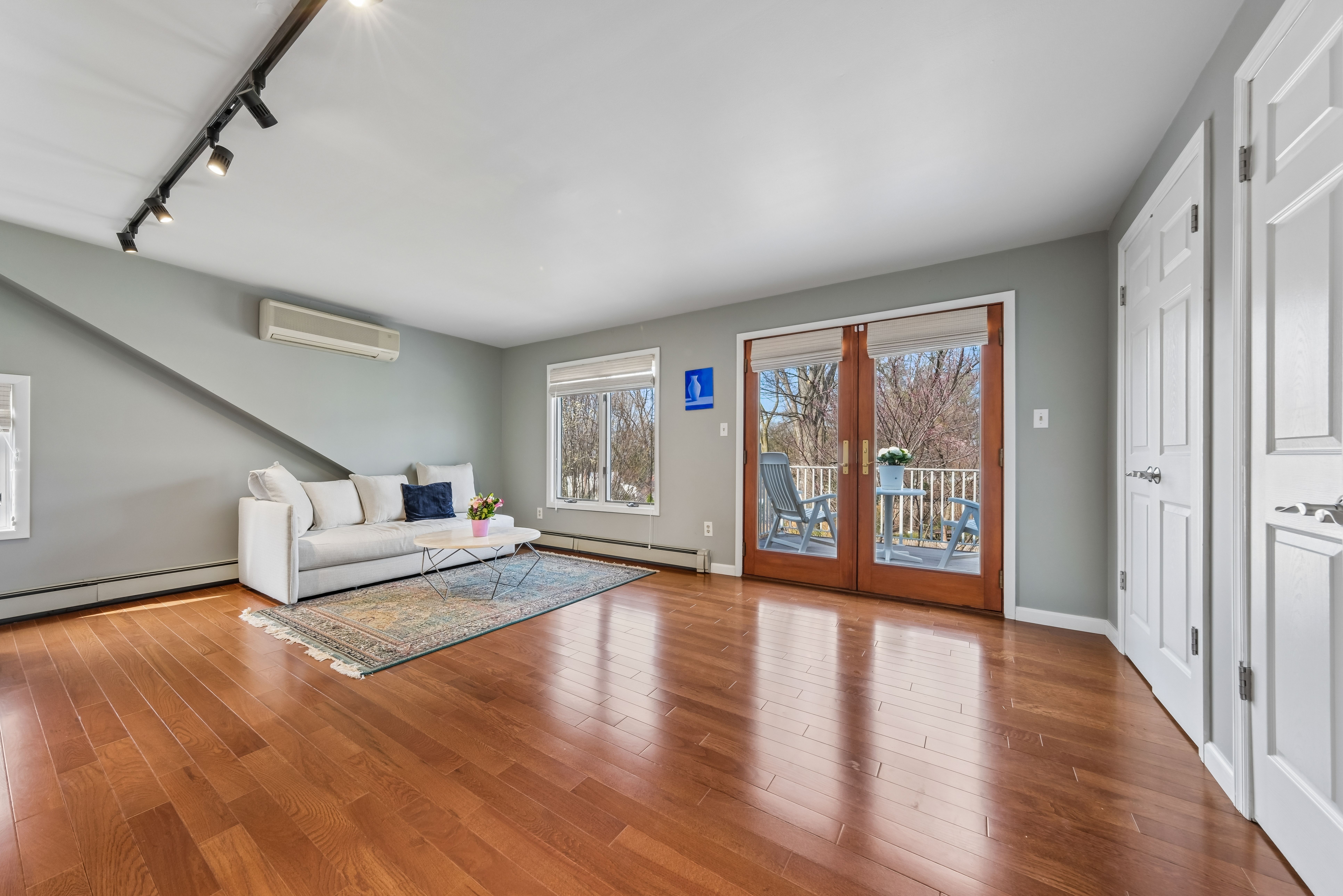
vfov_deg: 90.0
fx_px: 448
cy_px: 448
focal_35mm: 12
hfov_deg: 112.6
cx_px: 672
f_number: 8
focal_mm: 8
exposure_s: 1/5
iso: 160
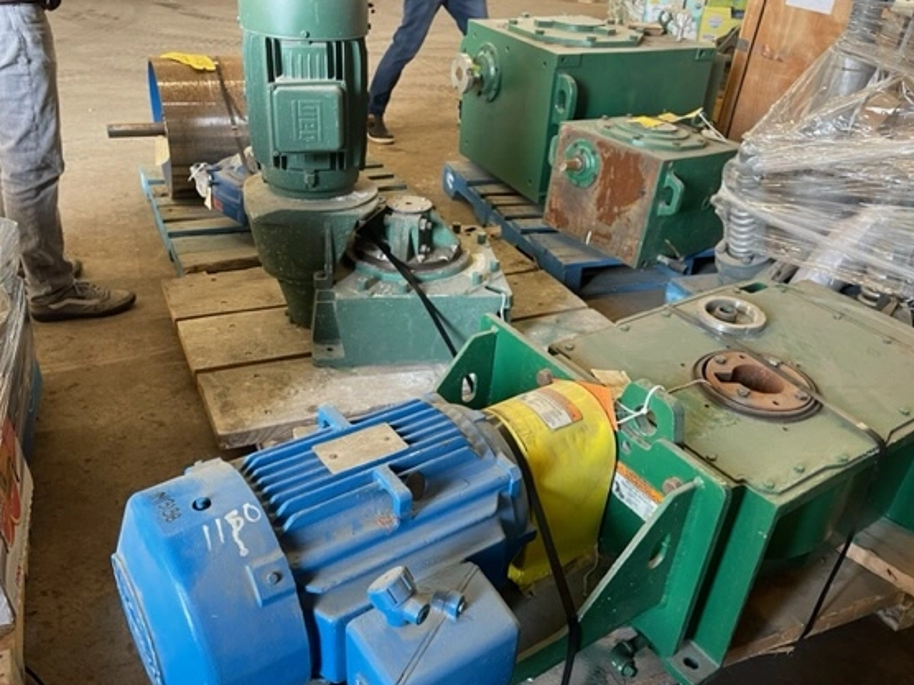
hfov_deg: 60.0
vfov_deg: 46.7
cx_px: 459
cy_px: 385
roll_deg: -4.7
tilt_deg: -33.1
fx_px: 792
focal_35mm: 30
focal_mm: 5.1
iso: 200
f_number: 1.6
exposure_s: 1/60
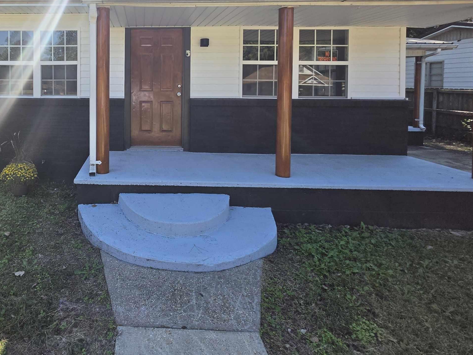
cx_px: 126
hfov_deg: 74.1
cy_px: 92
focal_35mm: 21
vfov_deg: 60.3
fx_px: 287
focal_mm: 2.2
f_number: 1.9
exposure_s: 1/1593
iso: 32
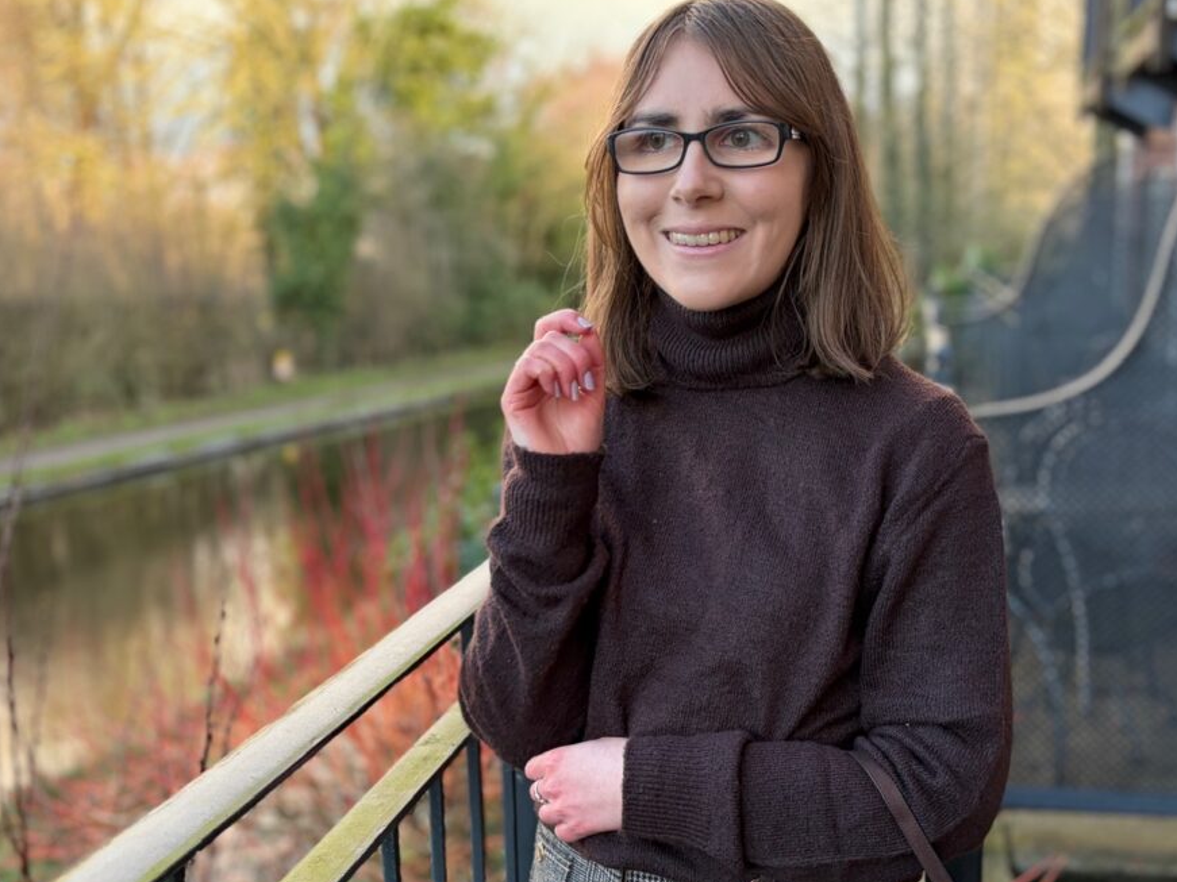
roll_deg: +0.7
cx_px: 686
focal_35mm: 43
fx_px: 1462
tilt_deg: -14.0
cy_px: 615
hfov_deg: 43.7
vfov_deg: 33.2
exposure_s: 1/121
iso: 40
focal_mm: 5.96
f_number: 1.6
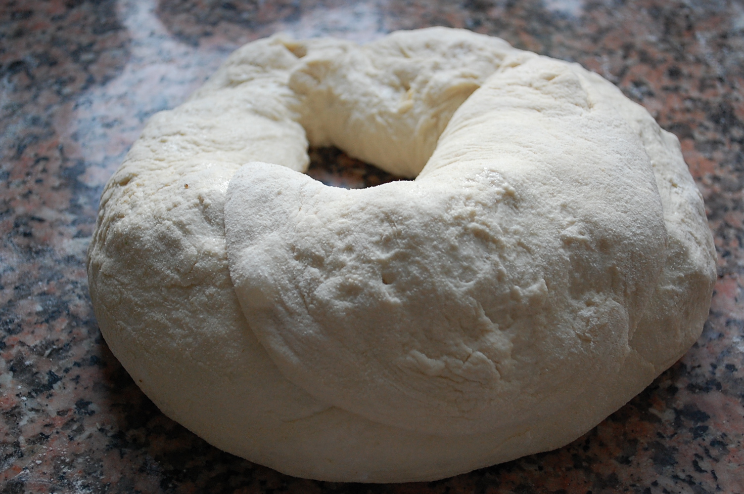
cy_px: 247
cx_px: 372
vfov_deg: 25.0
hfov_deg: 36.9
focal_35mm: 54
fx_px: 1115
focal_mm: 36
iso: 800
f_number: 5.3
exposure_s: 1/30
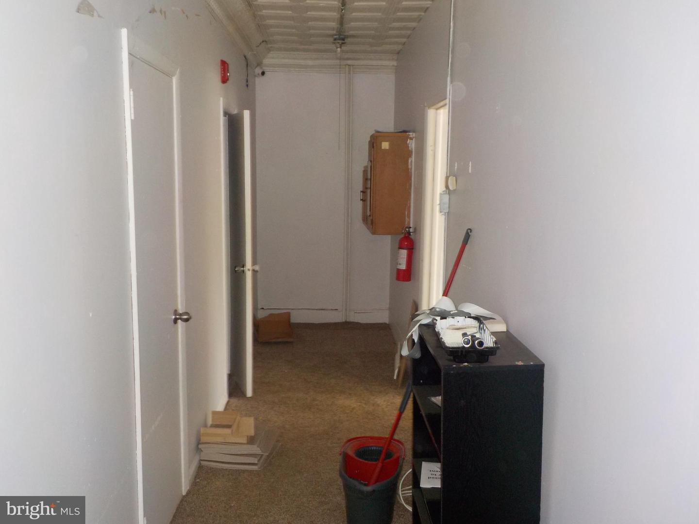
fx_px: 606
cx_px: 350
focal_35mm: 30
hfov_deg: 60.0
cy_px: 262
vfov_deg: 46.8
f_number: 3.3
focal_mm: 4.1
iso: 200
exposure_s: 1/30
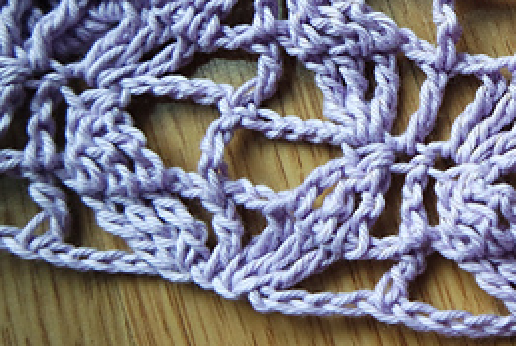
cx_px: 633
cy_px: 94
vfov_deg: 22.9
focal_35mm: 59
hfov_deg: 28.9
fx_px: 847
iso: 400
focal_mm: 16
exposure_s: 1/30
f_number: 3.5
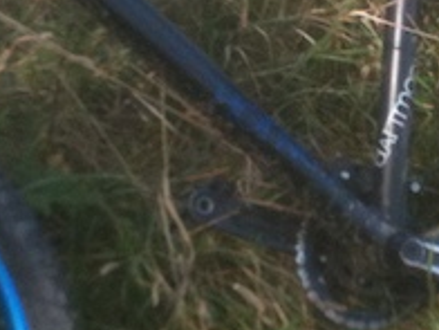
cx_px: 222
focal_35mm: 183
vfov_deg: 8.1
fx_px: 2321
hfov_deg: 10.8
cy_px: 144
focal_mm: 3.85
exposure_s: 1/191
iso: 64
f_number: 2.8
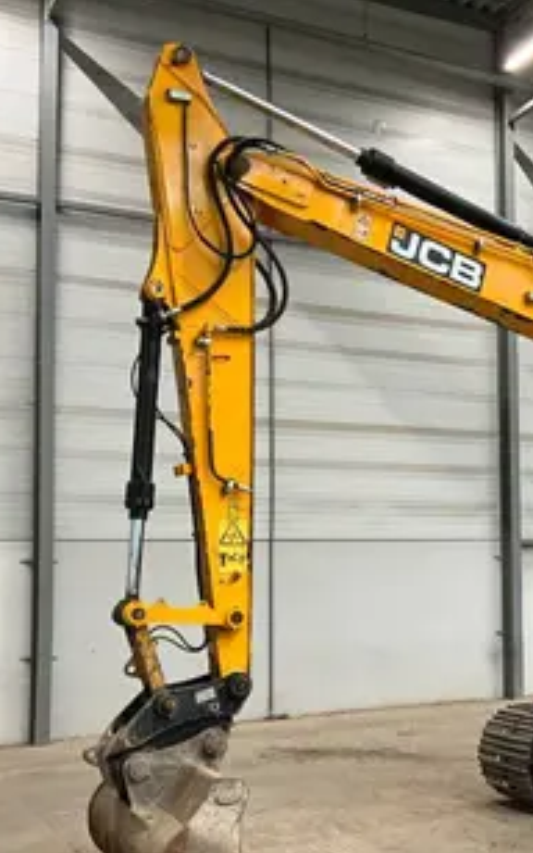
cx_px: 508
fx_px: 1115
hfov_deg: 25.8
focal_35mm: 48
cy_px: 497
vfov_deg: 41.7
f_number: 1.8
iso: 125
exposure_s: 1/60
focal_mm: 3
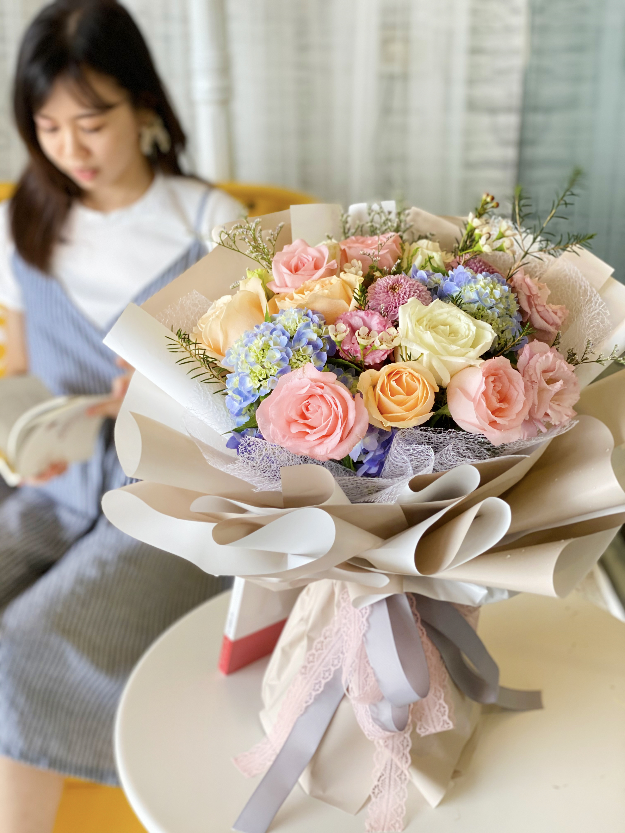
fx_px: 1252
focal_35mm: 52
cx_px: 312
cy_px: 416
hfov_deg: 28.0
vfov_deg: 36.8
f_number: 2
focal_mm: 6
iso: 125
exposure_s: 1/100
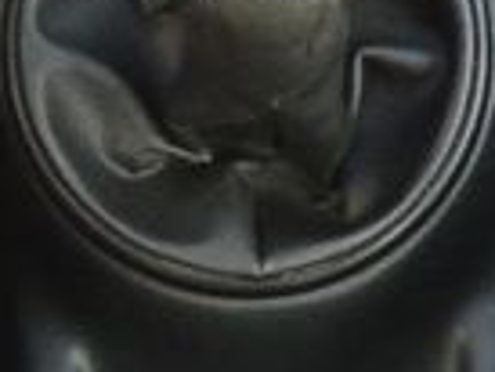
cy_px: 948
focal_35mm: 208
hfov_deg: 9.5
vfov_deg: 6.7
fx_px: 2977
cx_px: 423
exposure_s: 1/125
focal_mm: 11
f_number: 3.5
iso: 400
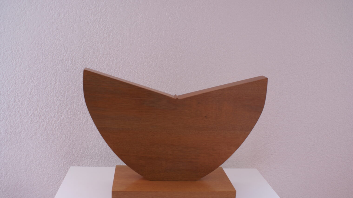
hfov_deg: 56.6
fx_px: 328
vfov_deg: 33.7
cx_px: 175
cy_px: 108
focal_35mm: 35
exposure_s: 1/40
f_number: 4
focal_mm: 22
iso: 100
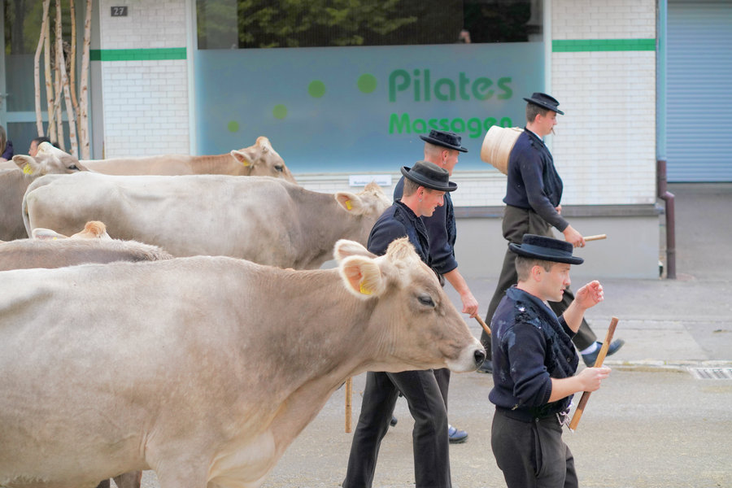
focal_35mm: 85
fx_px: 1728
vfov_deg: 16.1
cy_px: 244
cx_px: 366
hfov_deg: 23.9
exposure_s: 1/1250
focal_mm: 85
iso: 800
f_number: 3.5
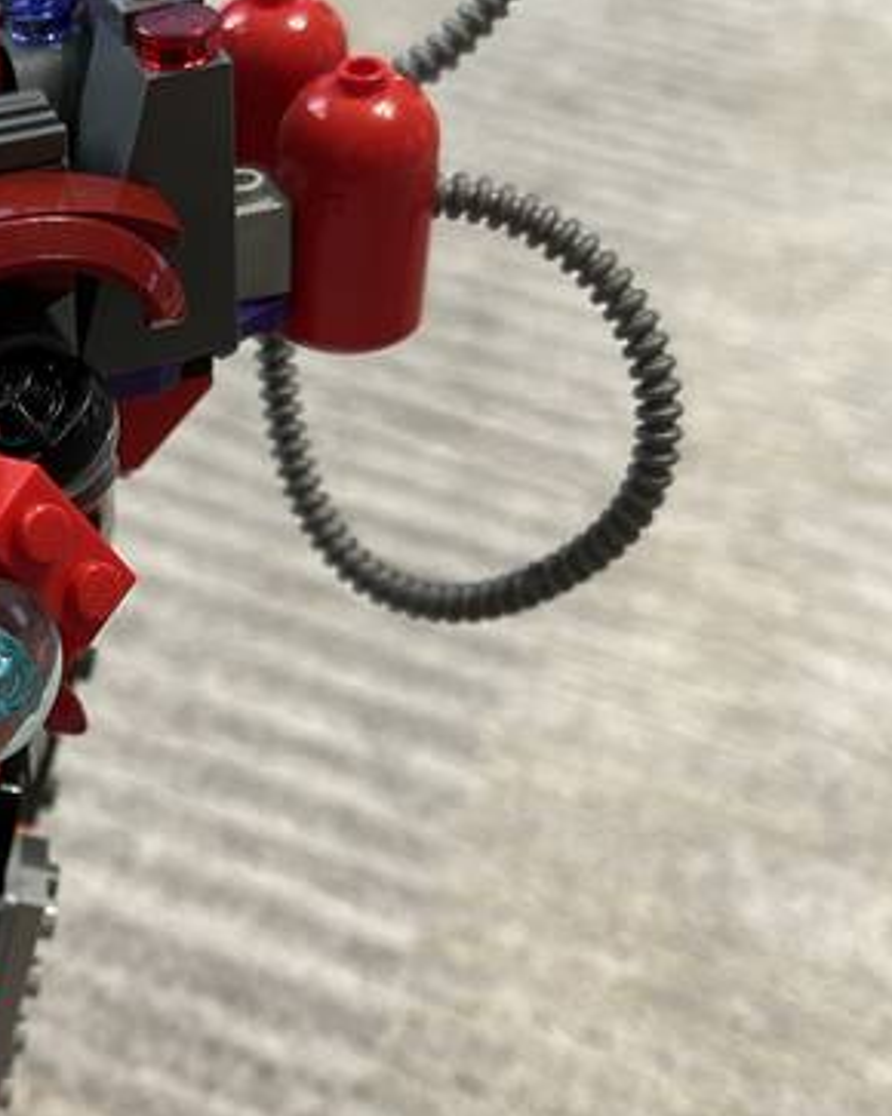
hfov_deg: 22.6
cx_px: -131
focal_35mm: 63
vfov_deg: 29.8
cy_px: 766
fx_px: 2081
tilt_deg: -41.1
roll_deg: -7.6
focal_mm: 5.7
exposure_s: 1/50
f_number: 1.5
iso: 200
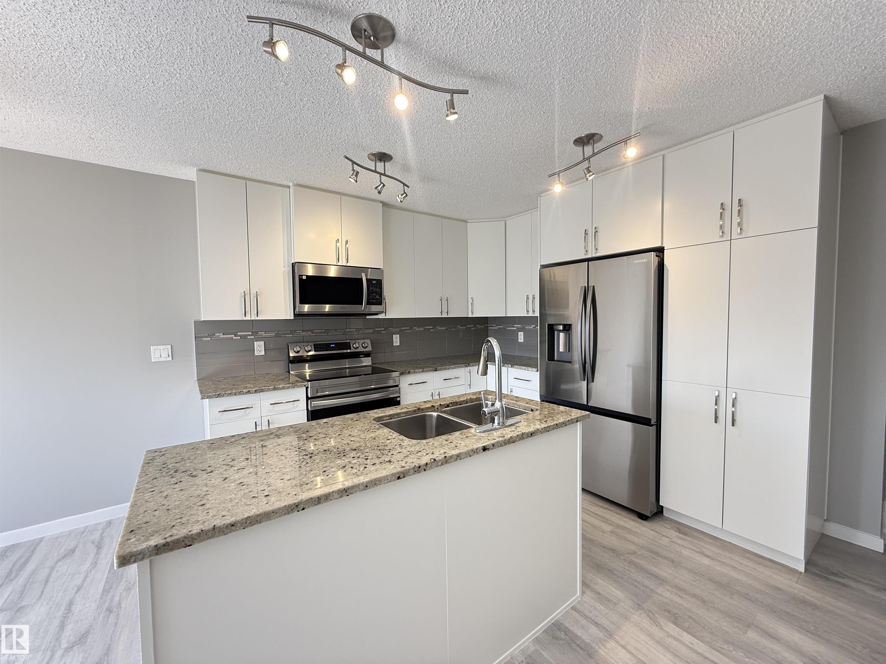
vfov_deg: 85.7
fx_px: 358
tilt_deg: -2.8
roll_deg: +1.0
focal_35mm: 14
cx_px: 443
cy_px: 332
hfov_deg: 102.1
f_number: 2.2
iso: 160
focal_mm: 2.22
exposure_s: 1/120
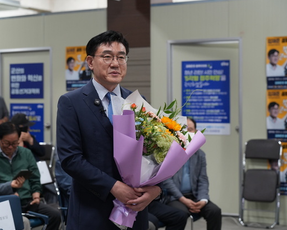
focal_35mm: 74
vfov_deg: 20.7
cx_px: 116
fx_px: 628
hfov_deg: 25.7
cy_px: 115
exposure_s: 1/200
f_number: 3.5
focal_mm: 65
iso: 1600
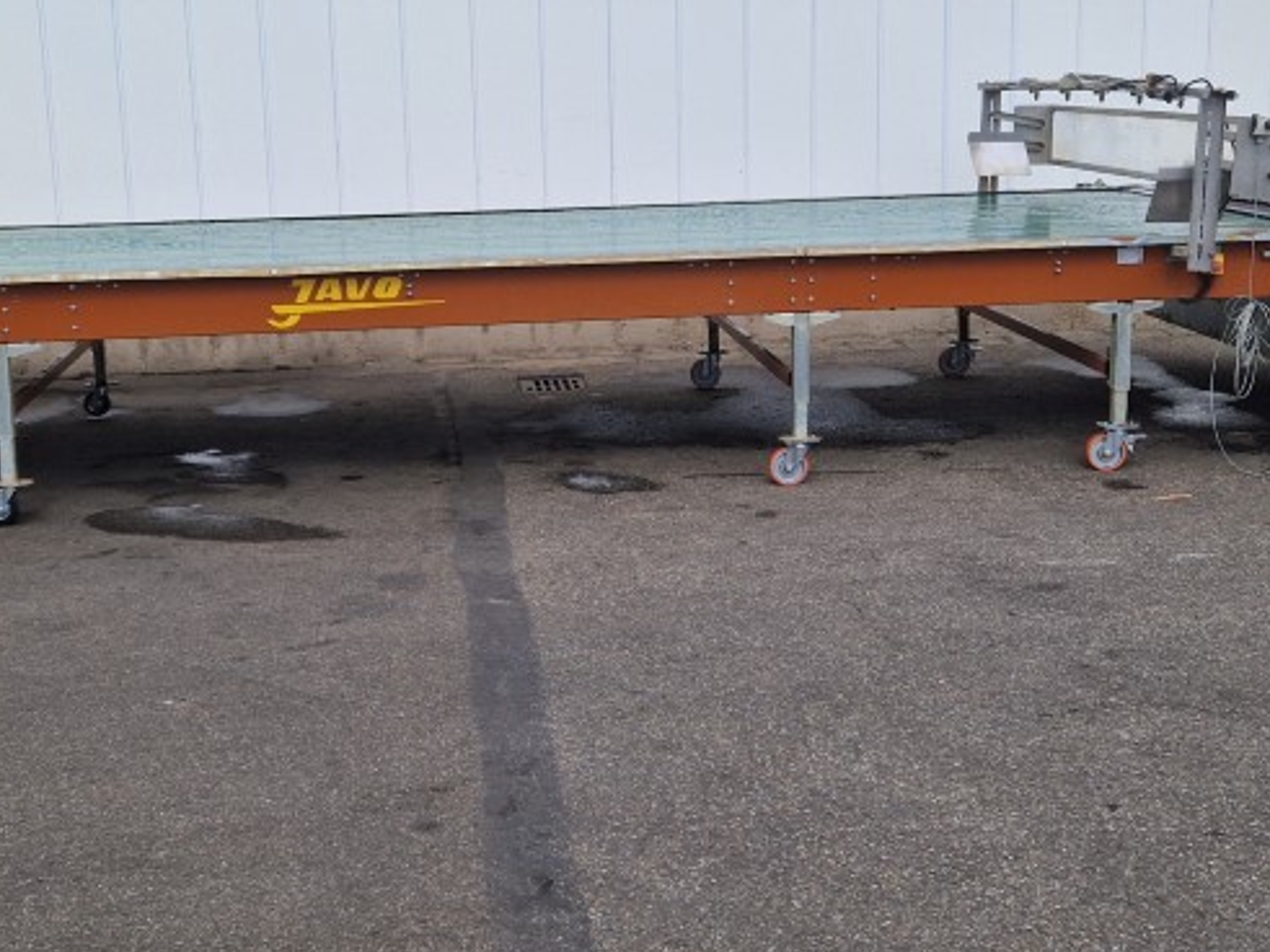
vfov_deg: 30.0
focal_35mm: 48
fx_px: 1761
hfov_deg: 39.6
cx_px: 590
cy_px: 318
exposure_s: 1/1812
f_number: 1.8
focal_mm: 5.4
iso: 50
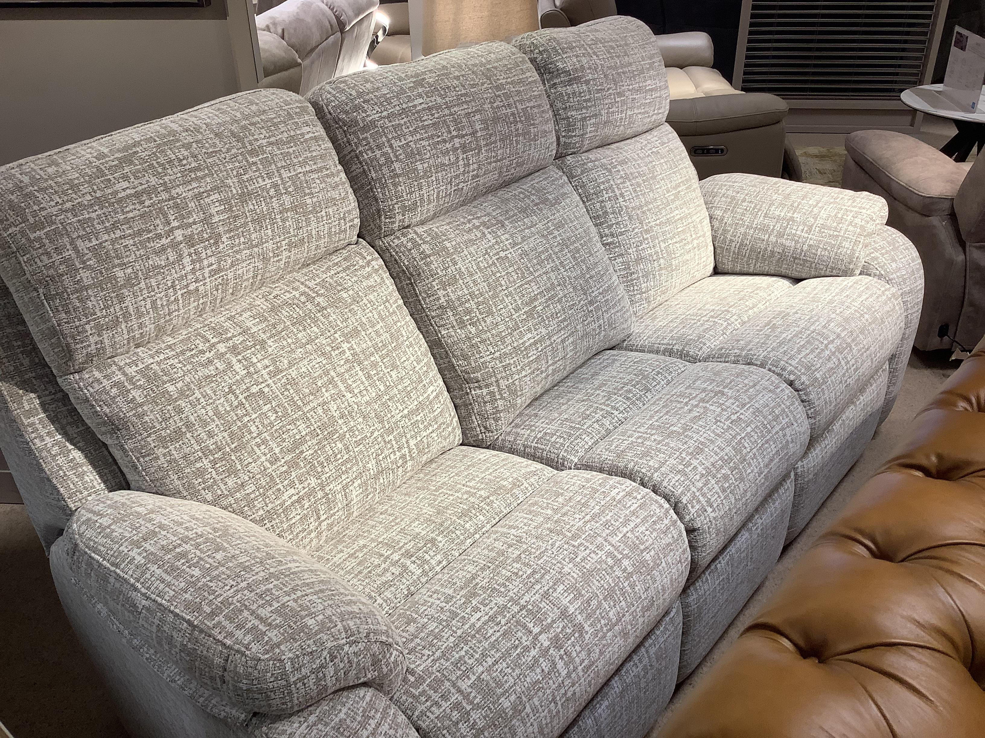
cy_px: 369
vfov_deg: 45.4
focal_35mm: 31
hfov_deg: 58.4
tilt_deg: -31.7
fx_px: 882
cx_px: 492
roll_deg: +0.2
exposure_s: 1/50
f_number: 2.4
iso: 50
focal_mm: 3.3
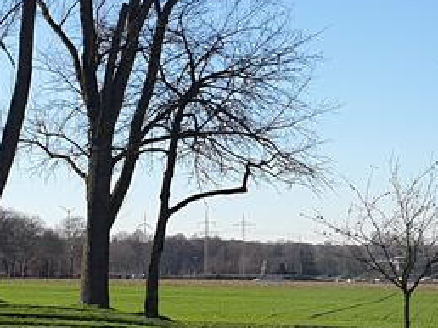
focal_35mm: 121
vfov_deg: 12.2
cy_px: 195
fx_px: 1530
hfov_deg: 16.3
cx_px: 243
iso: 50
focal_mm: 4.3
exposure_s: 1/1263
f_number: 2.4
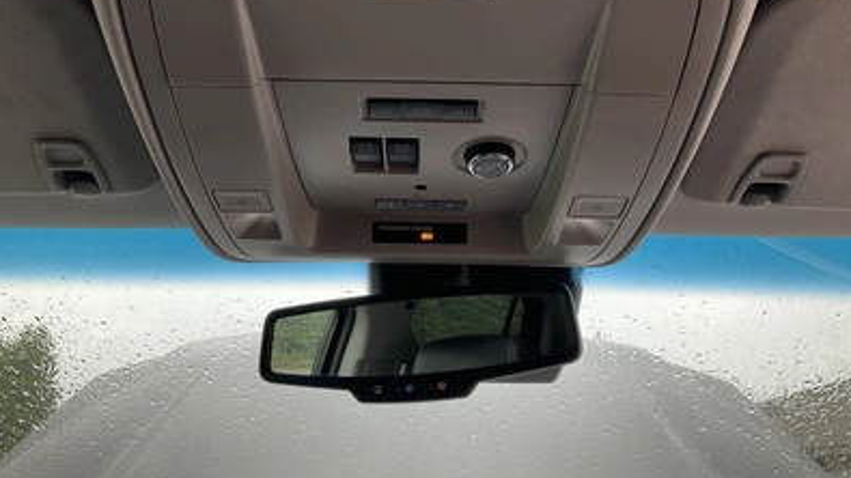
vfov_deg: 36.4
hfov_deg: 61.0
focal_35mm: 32
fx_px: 722
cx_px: 427
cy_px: 172
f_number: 1.8
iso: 20
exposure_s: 1/122
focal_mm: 3
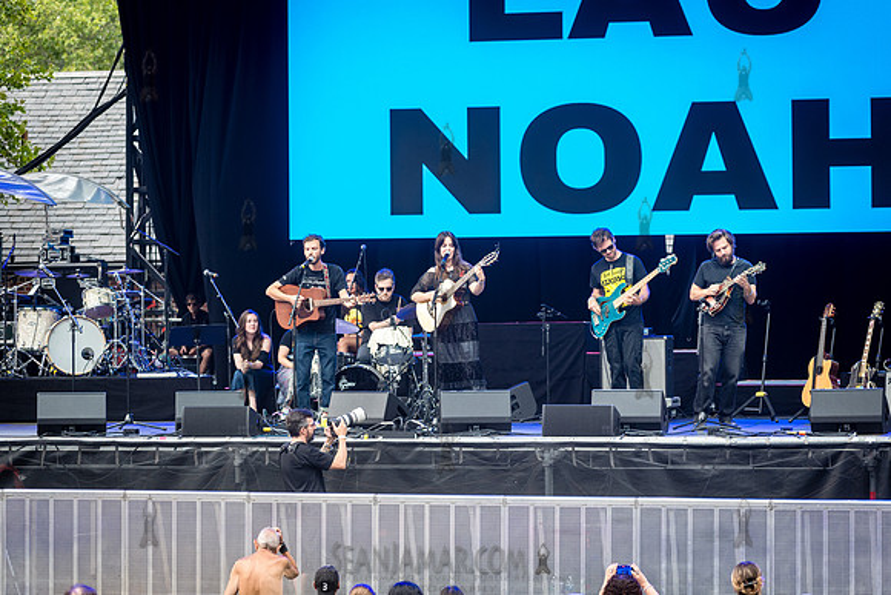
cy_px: 298
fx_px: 2979
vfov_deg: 11.4
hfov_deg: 17.0
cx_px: 446
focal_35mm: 120
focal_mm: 120
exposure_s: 1/250
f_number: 4
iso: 500
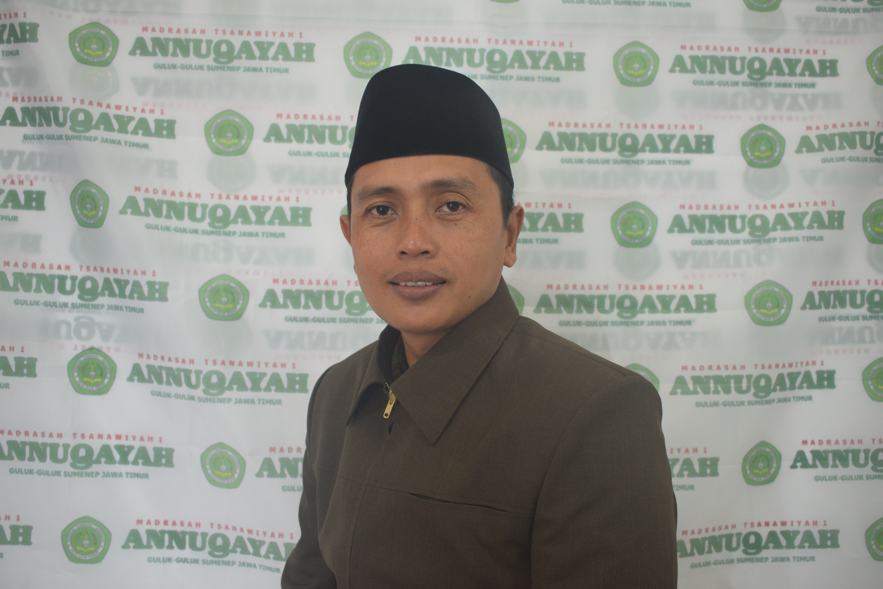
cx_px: 442
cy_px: 294
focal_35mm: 38
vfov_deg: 35.5
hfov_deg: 51.3
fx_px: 920
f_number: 4.5
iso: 900
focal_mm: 25
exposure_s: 1/20
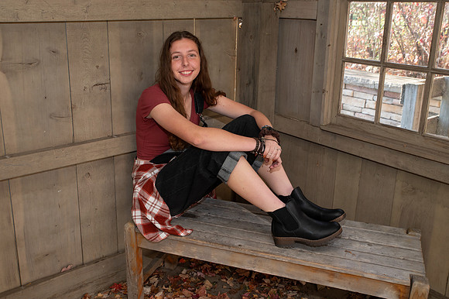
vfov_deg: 35.1
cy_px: 141
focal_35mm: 38
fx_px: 472
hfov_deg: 50.8
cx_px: 212
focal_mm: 35
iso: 640
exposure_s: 1/125
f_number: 5.6
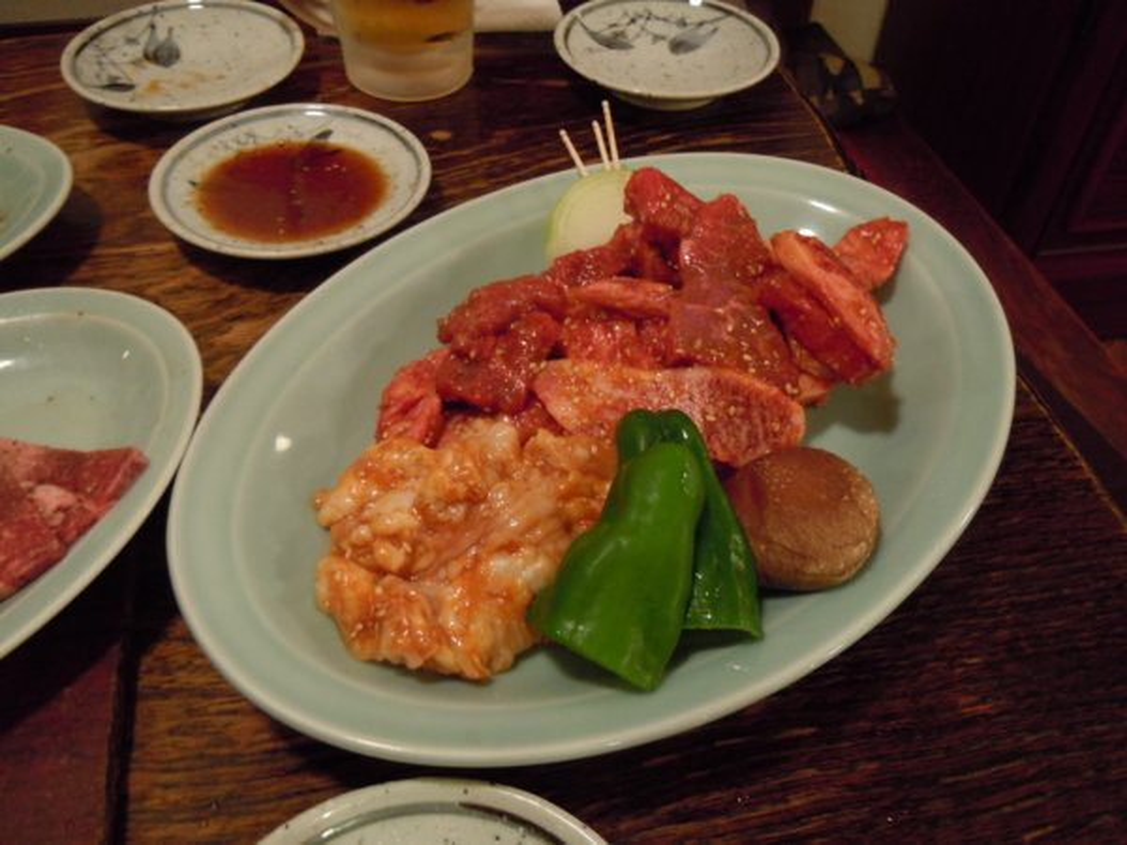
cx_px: 564
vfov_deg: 46.8
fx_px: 977
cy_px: 422
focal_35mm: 30
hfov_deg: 60.0
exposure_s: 1/5
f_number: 3.5
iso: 400
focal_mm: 5.4
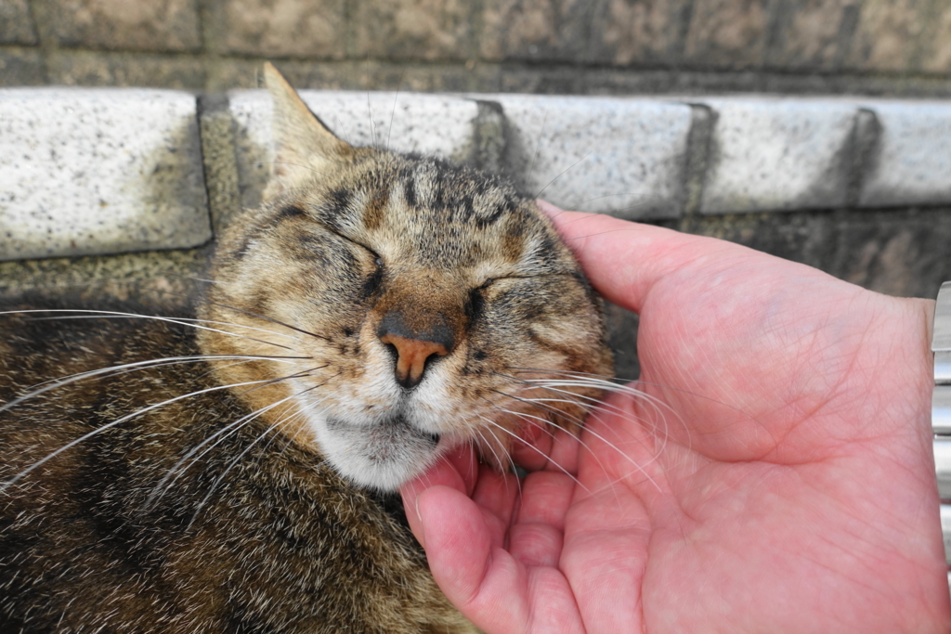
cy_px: 317
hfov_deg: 73.7
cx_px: 476
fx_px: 634
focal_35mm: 24
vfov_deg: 53.1
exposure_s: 1/160
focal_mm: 8.8
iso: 125
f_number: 4
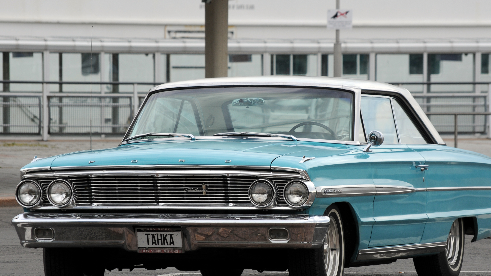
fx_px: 4531
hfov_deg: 6.2
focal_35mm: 348
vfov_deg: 3.5
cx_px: 267
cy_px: 176
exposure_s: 1/400
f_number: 10
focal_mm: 180
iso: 200
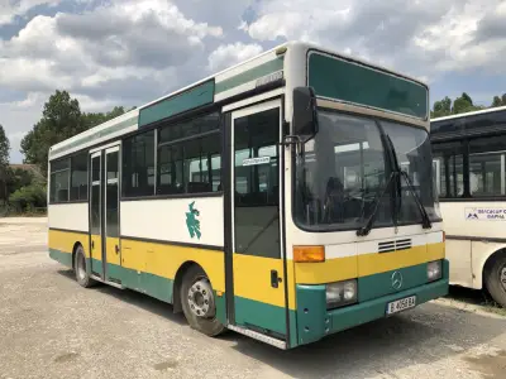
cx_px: 253
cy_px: 190
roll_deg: +3.4
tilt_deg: -0.3
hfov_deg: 63.4
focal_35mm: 28
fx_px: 409
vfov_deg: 49.7
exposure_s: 1/2558
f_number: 1.8
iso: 20
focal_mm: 4
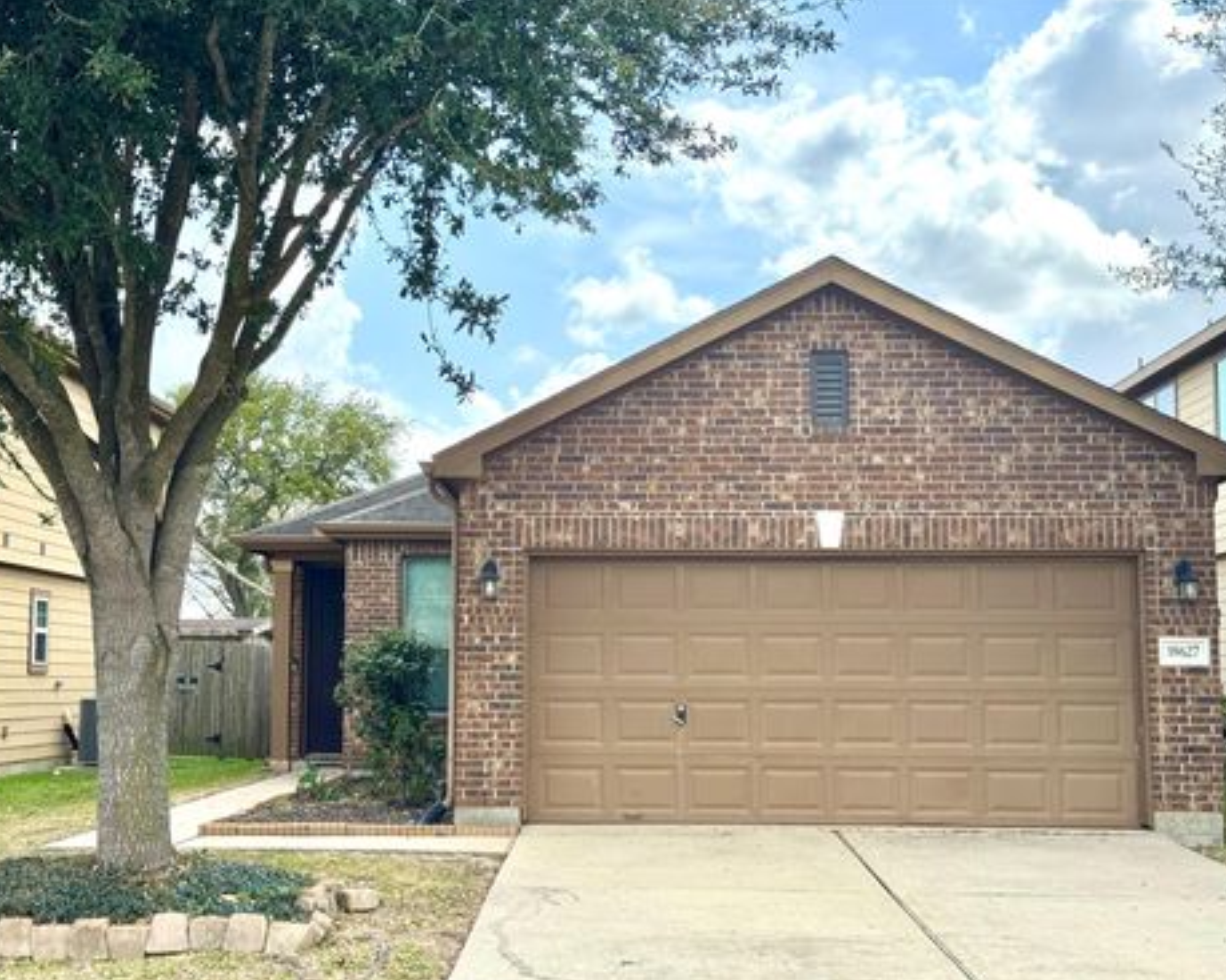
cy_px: 490
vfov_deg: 29.7
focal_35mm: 51
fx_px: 1850
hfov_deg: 36.7
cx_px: 588
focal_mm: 6.76
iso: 64
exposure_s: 1/1287
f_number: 1.78
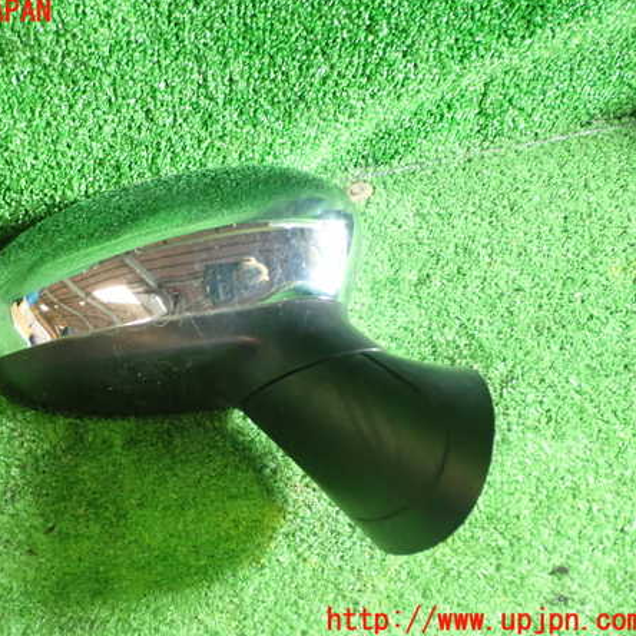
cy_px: 317
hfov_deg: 34.4
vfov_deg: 34.7
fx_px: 1019
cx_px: 221
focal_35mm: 49
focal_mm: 7.31
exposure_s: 1/40
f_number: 2.8
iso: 800
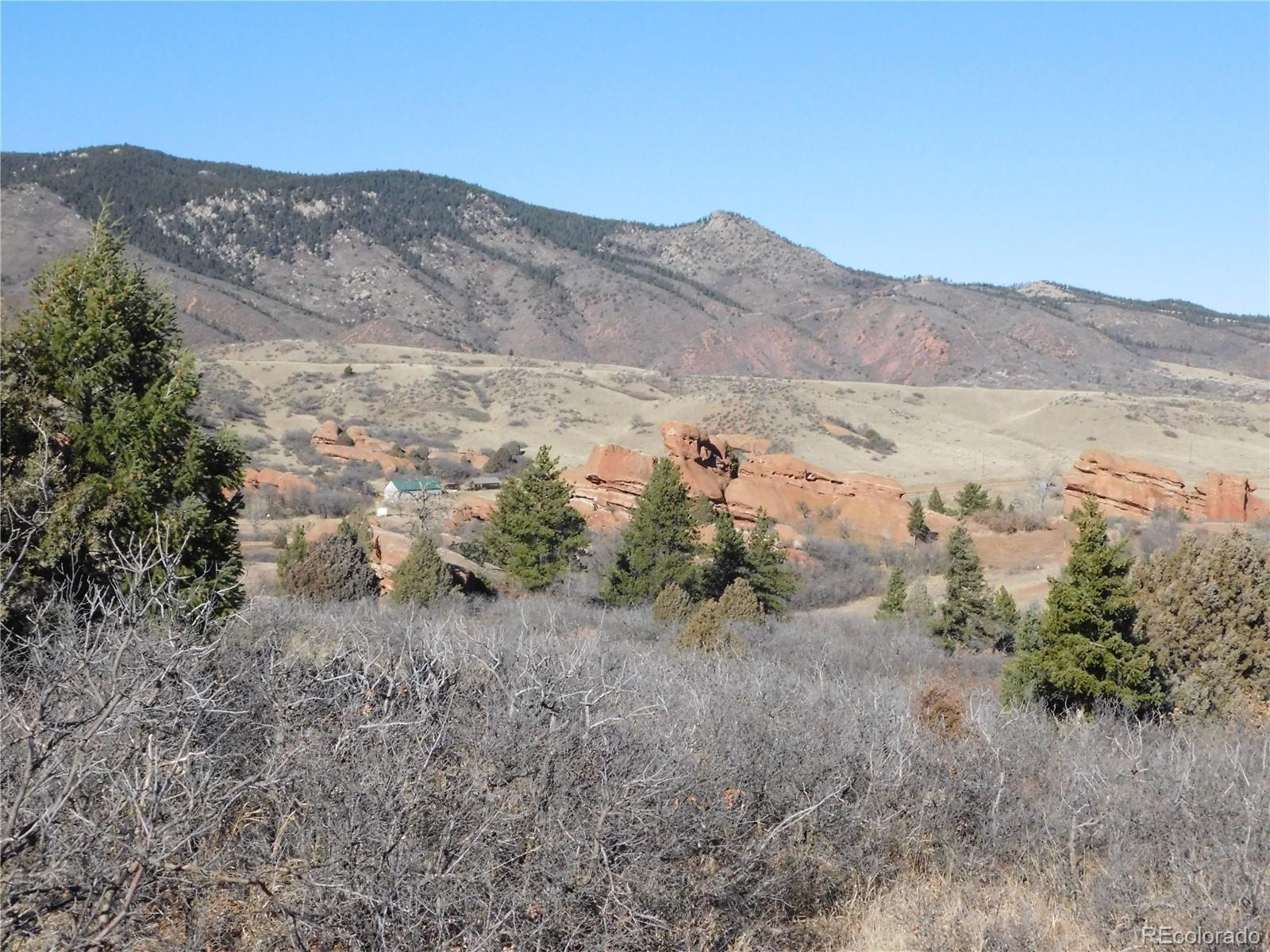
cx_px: 635
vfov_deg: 24.8
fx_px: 2165
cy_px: 476
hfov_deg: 32.7
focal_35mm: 59
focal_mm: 10.4
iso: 800
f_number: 8
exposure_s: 1/1500
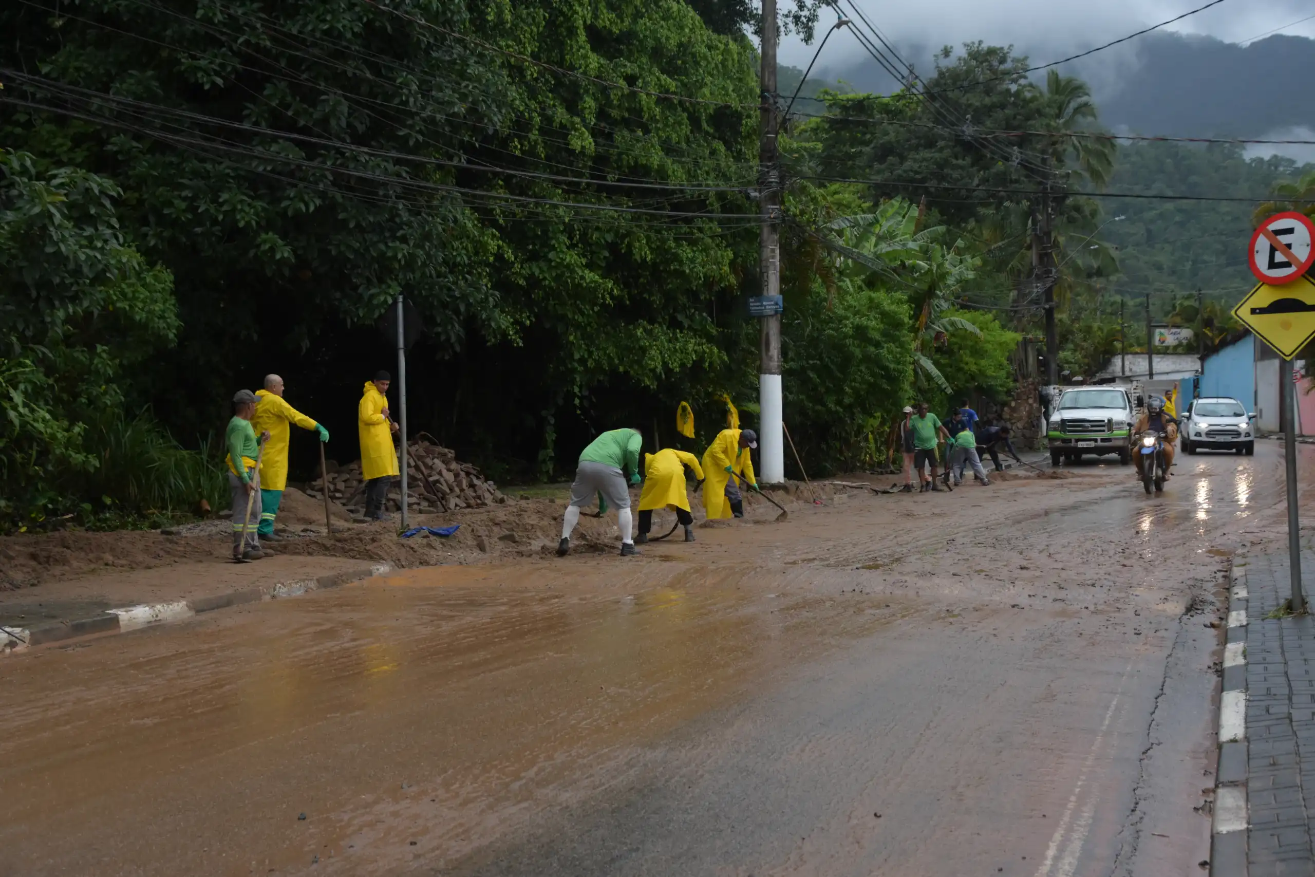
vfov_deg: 25.8
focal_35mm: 52
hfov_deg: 37.8
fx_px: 1918
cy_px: 438
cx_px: 658
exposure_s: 1/2000
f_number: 4.2
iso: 800
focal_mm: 35
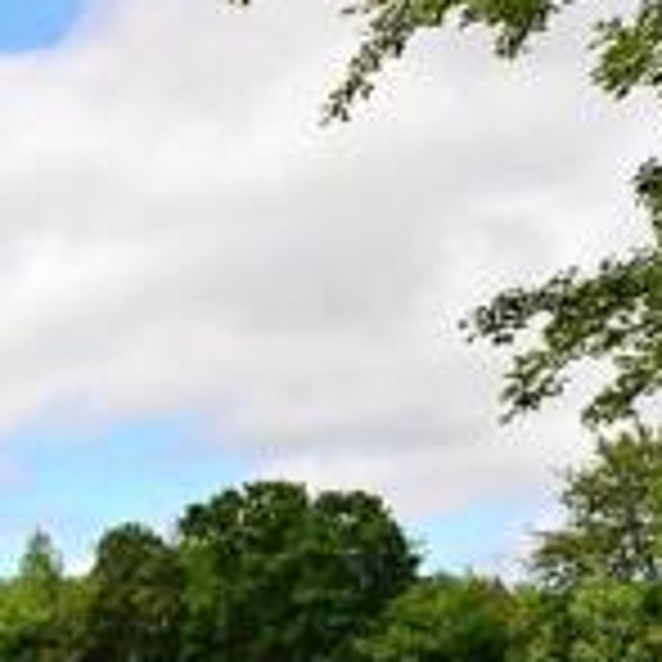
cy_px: 811
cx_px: -648
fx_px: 2334
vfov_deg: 15.5
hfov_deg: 13.8
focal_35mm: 108
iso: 200
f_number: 14
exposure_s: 1/200
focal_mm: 19
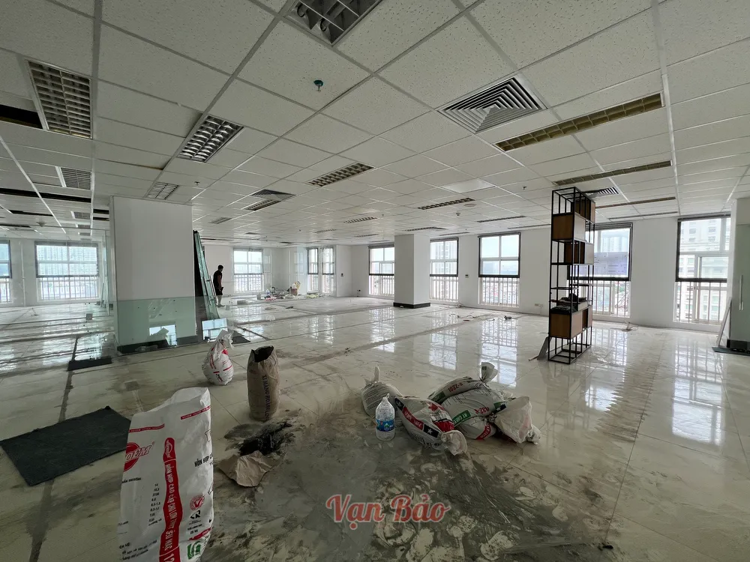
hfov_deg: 106.2
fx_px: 282
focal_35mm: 13
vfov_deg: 89.9
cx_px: 375
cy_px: 281
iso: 32
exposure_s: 1/130
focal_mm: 1.57
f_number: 1.8
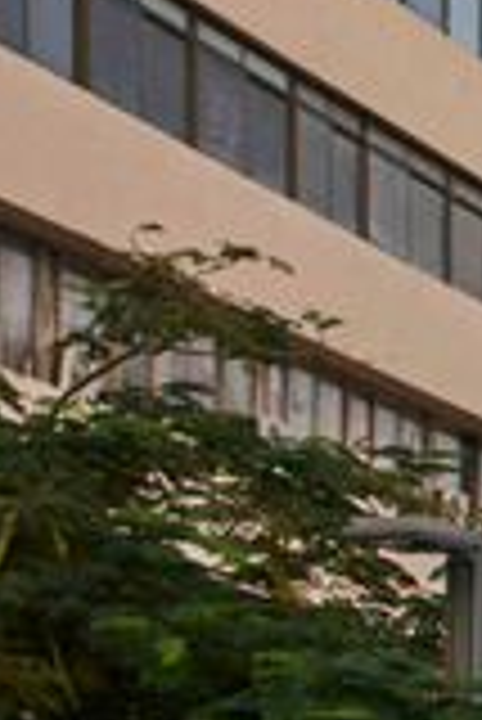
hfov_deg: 5.7
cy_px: 999
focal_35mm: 192
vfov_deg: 10.4
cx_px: 2180
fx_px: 3847
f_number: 6.3
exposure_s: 1/320
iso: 200
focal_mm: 30
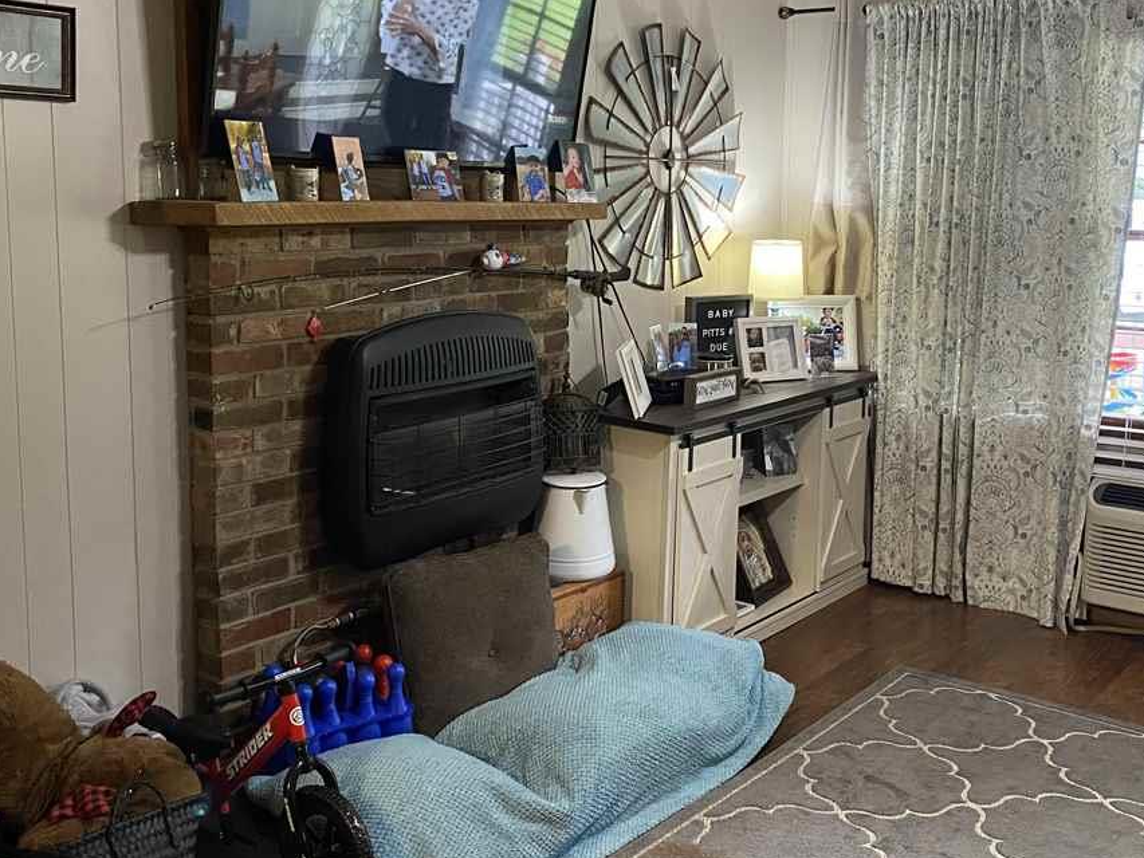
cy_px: 361
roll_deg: -1.3
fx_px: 1289
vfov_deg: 36.7
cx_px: 681
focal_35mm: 39
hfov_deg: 47.6
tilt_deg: -8.0
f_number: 1.8
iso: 400
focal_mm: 4.25
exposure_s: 1/40
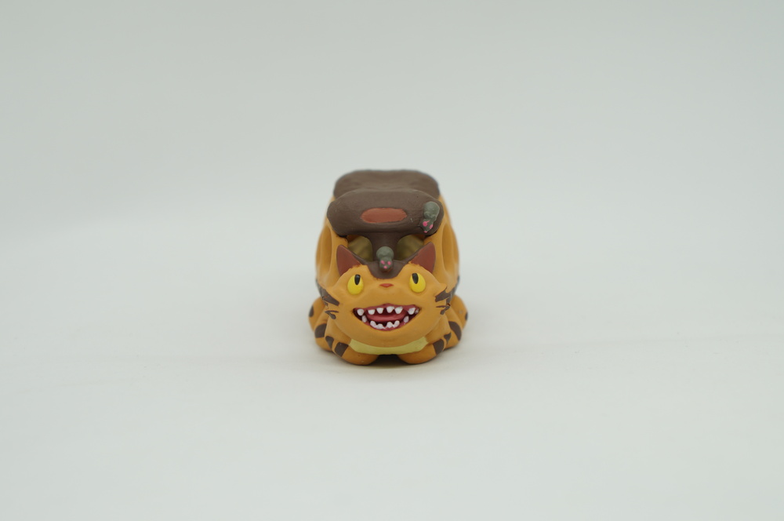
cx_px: 392
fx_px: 1664
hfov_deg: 26.5
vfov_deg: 17.8
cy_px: 260
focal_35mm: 76
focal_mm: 51
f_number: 5.6
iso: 200
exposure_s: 1/40
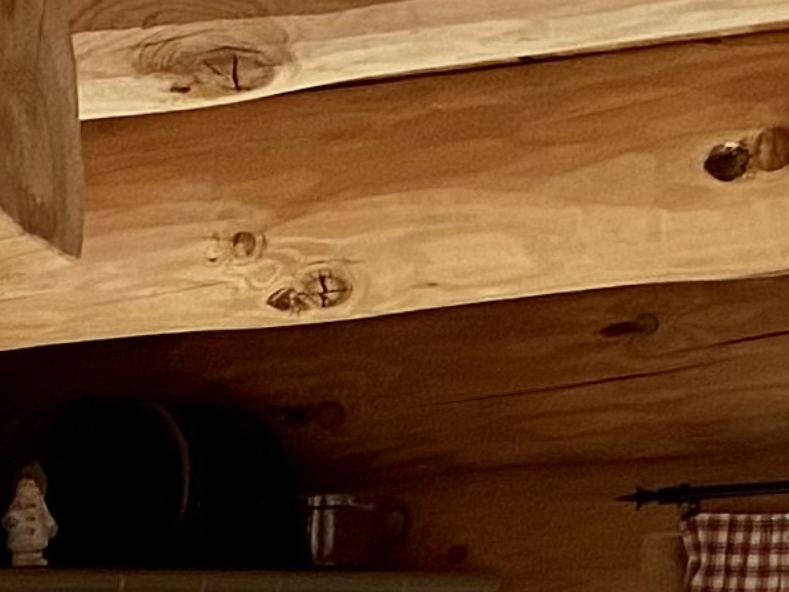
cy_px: 1800
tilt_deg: -11.9
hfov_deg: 10.2
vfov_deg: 7.4
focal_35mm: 176
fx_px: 4012
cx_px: -878
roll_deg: +1.0
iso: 64
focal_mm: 4.25
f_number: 1.8
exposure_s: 1/50
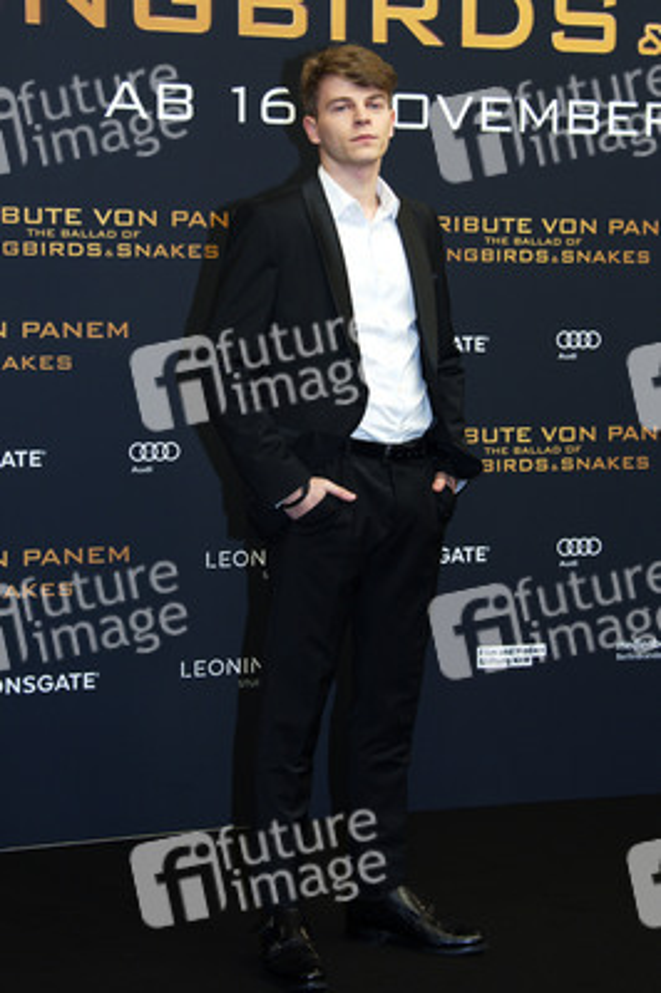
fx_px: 1710
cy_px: 496
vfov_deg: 32.4
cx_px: 330
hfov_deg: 21.9
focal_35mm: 62
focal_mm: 62
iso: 1000
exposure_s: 1/200
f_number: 5.6
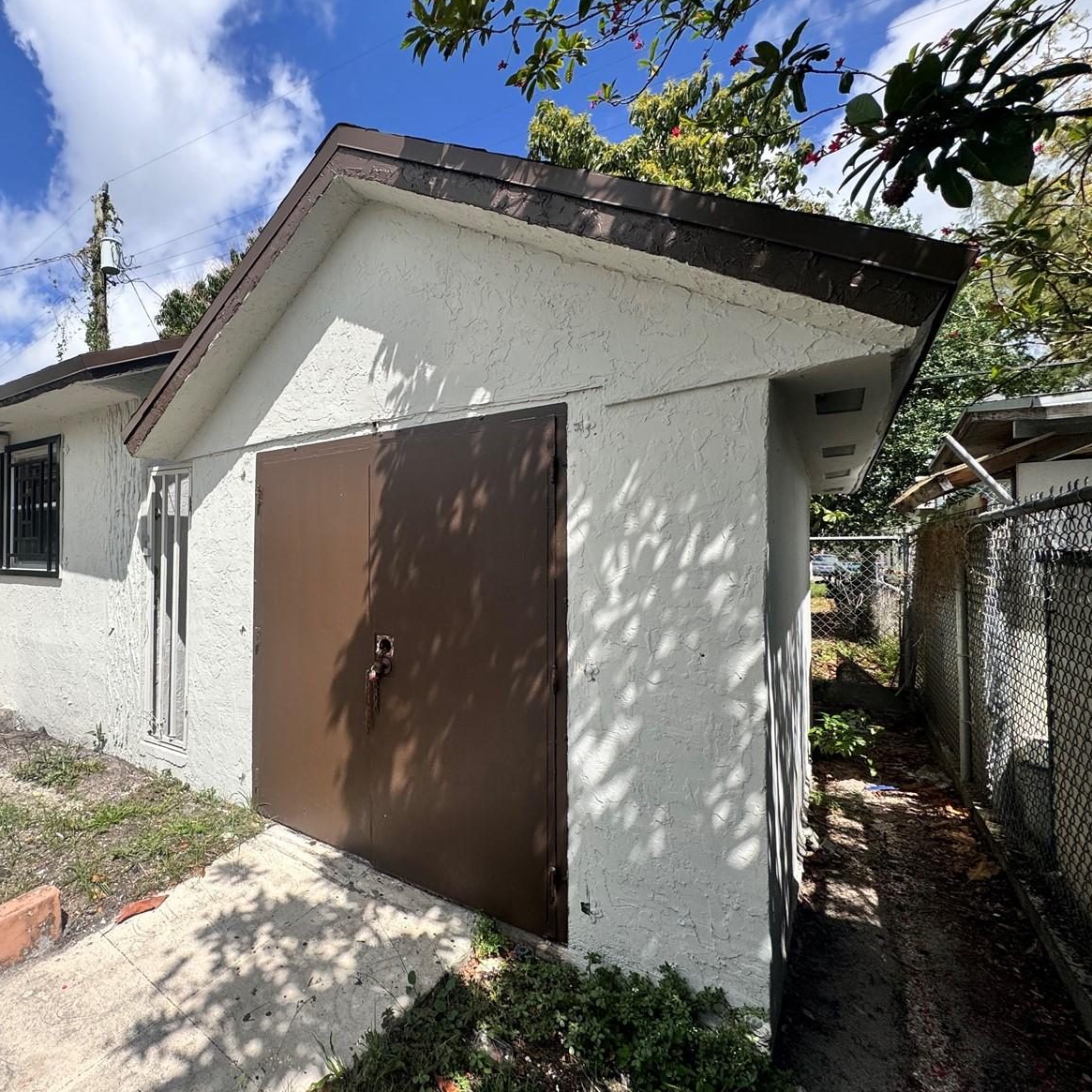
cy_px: 545
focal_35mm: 17
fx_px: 607
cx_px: 347
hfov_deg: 80.6
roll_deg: +0.7
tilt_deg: +0.4
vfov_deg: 84.0
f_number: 2.2
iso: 50
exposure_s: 1/2146
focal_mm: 2.22
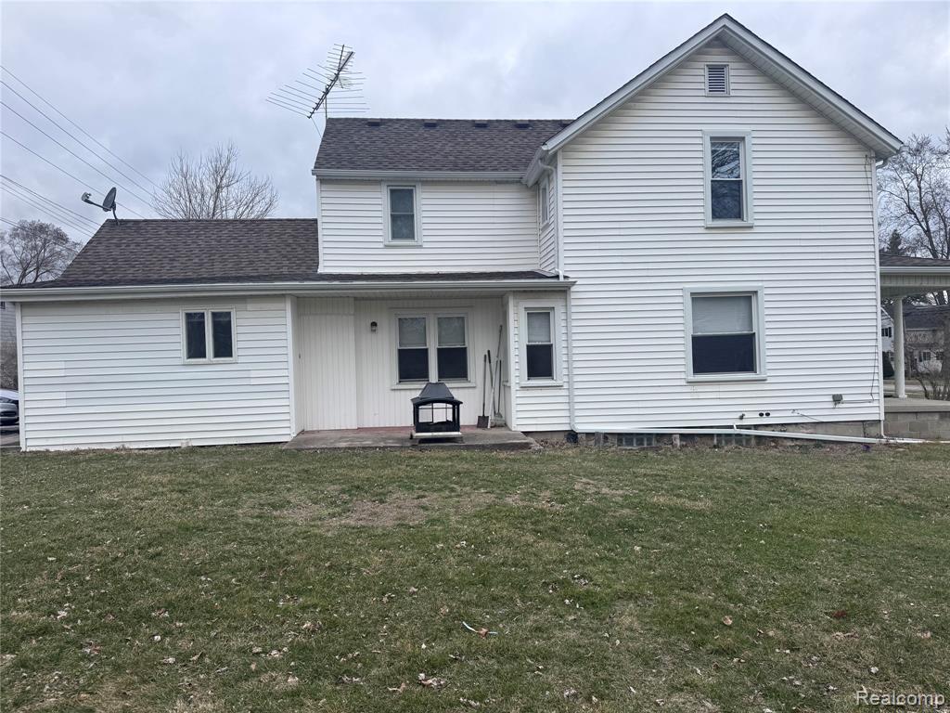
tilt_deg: +3.2
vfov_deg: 56.8
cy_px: 356
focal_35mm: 24
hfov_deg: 71.6
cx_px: 475
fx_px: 659
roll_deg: +2.5
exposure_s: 1/2604
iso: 80
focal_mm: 6.76
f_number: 1.78
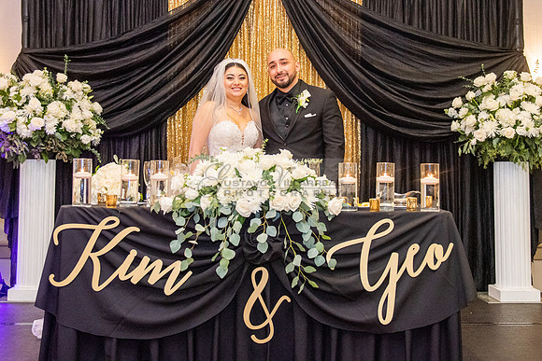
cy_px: 117
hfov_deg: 39.7
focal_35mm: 50
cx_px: 277
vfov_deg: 26.9
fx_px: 751
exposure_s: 1/125
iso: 1600
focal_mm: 32
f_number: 2.8
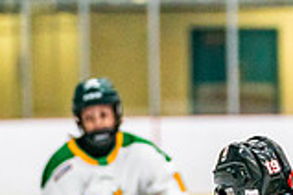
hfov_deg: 3.3
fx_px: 5005
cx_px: 315
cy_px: 246
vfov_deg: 2.2
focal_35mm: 615
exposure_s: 1/1250
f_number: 2.8
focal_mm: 138
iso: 3200
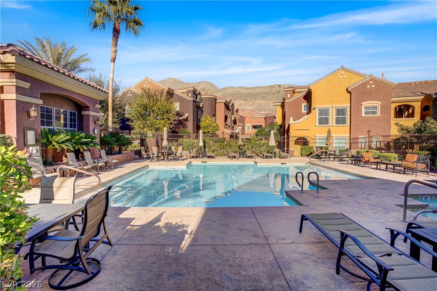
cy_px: 146
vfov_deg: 70.5
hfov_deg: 93.3
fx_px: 206
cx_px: 218
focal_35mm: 17
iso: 400
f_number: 8
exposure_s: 1/1000
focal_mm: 17
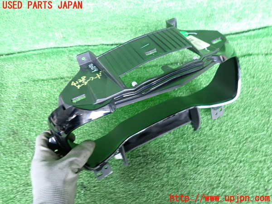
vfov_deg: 54.9
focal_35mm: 25
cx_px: 136
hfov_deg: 69.4
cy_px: 102
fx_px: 196
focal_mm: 4.5
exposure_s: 1/30
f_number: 2
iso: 640
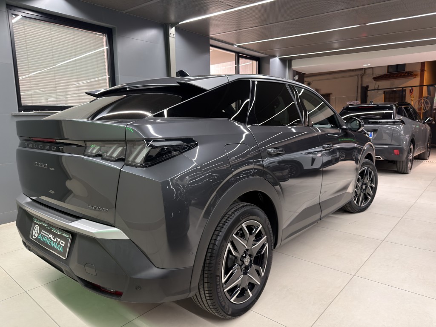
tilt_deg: -8.4
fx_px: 302
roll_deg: +1.8
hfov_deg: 71.6
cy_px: 164
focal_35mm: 24
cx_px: 218
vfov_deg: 56.8
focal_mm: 6.76
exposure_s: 1/33
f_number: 1.78
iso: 320
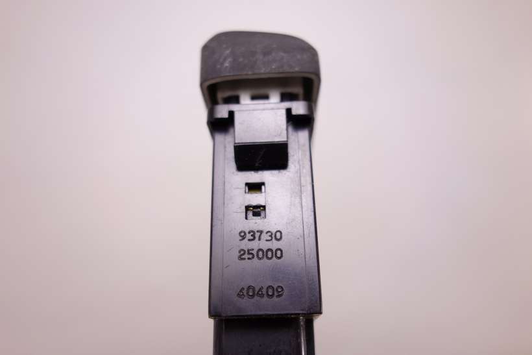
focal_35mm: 28
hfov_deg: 65.5
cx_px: 266
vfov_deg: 46.4
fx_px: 414
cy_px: 178
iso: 125
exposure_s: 1/100
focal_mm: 10.4
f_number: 2.8
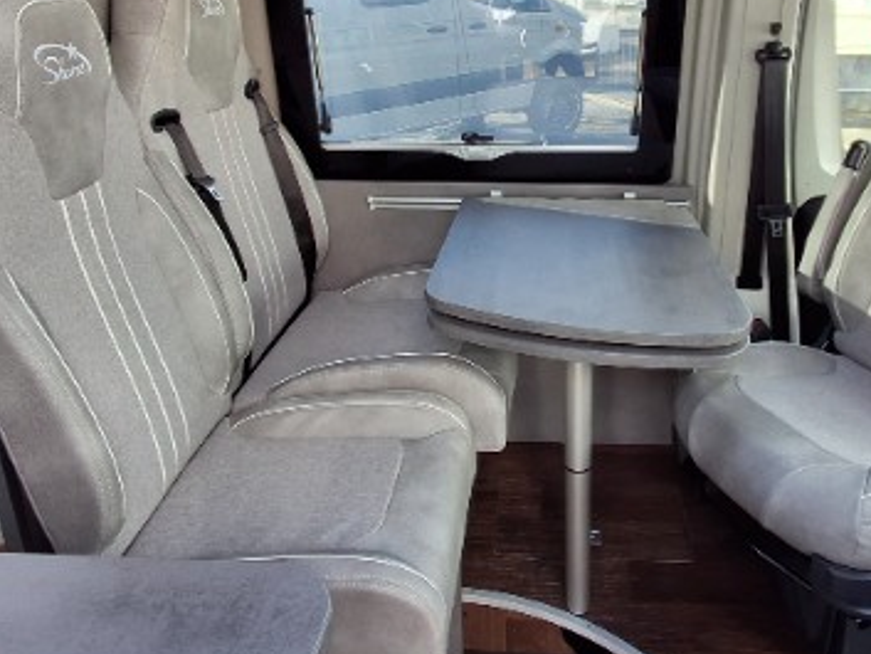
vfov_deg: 47.7
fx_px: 730
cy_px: 237
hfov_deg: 61.3
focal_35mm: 29
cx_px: 506
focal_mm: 1.64
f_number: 2.2
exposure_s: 1/100
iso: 40
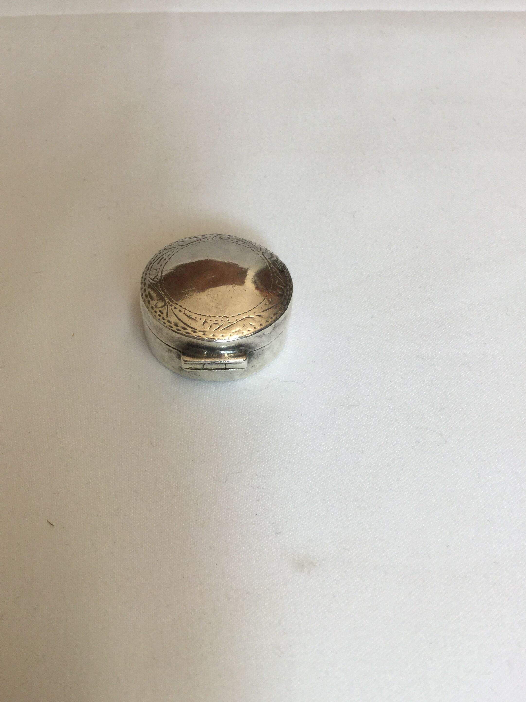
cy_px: 364
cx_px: 231
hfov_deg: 40.6
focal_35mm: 35
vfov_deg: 52.6
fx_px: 709
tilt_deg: -51.2
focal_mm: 3.3
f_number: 2.4
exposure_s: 1/100
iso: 40
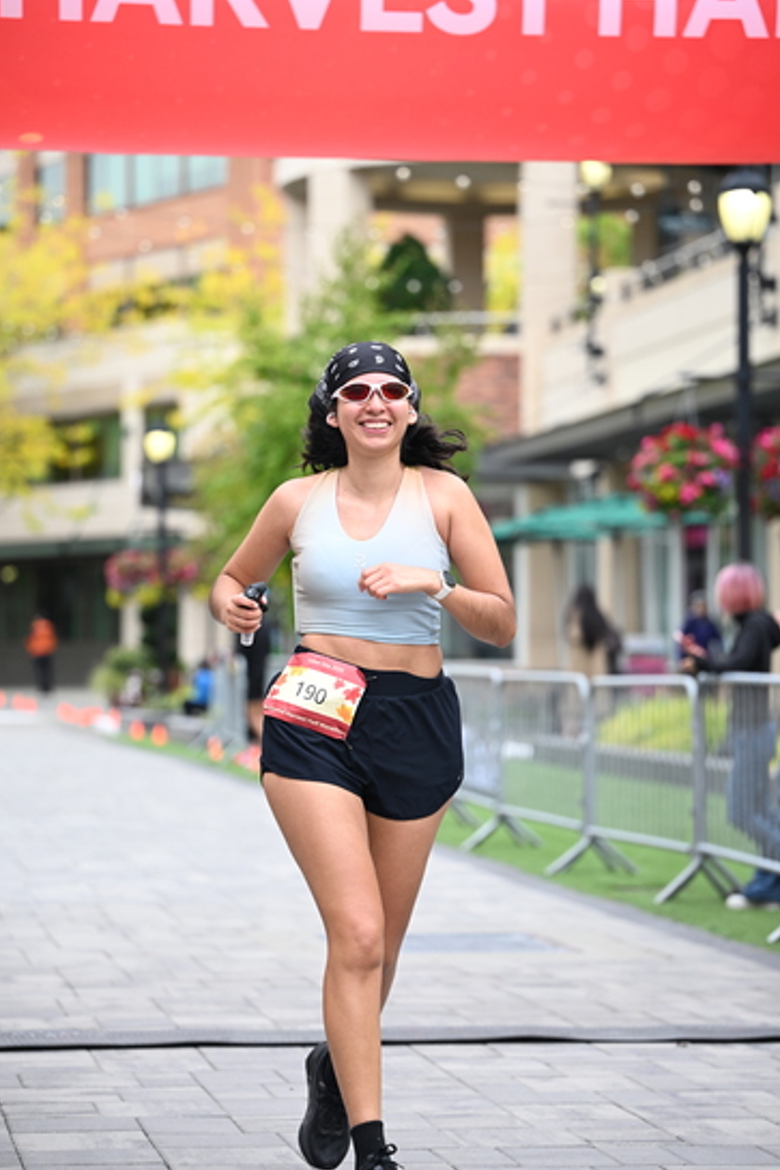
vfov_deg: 20.0
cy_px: 586
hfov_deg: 13.4
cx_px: 390
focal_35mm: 102
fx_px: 3317
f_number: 2.8
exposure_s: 1/1600
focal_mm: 101
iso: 640
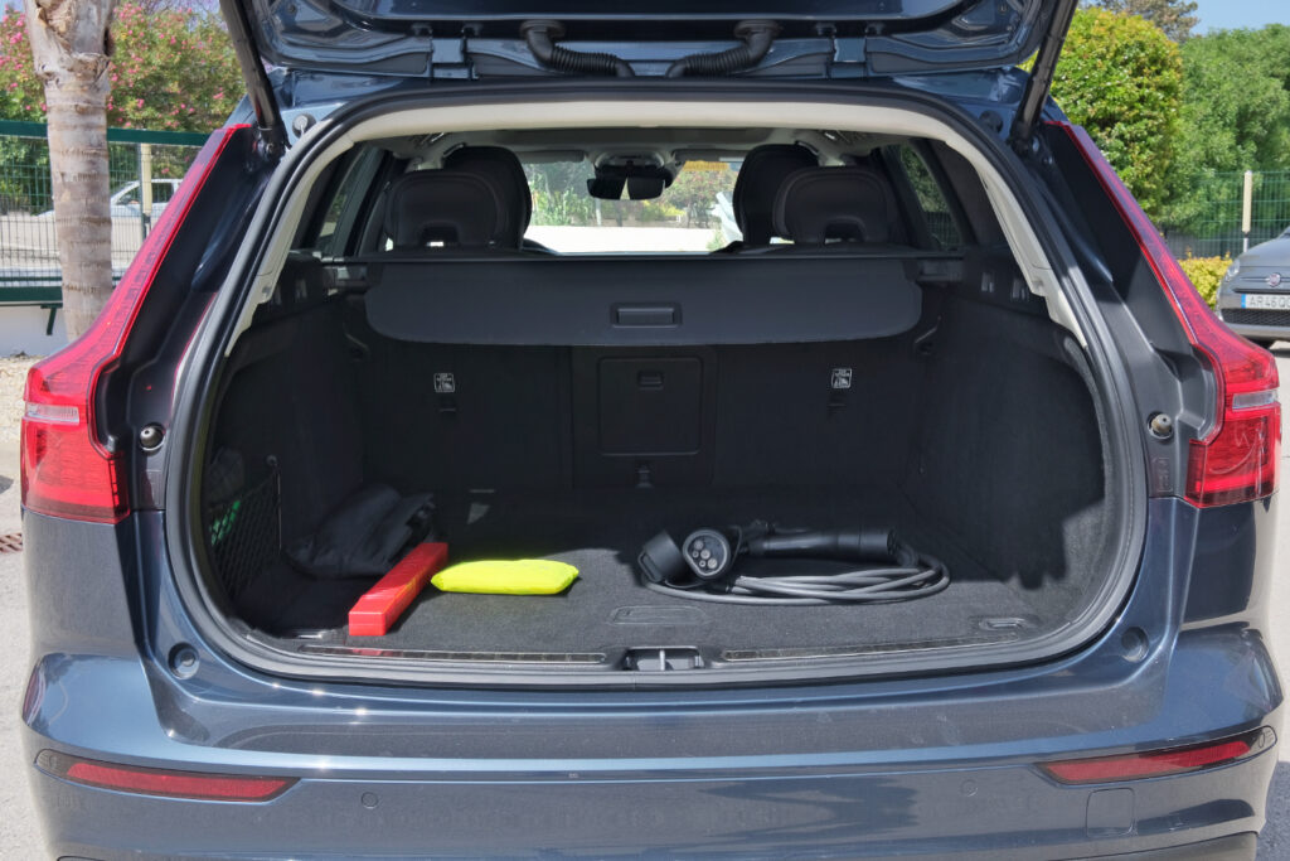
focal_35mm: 34
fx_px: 1218
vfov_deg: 38.9
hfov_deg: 55.8
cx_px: 645
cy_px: 430
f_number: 9
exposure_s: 1/125
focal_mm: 22.8
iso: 160
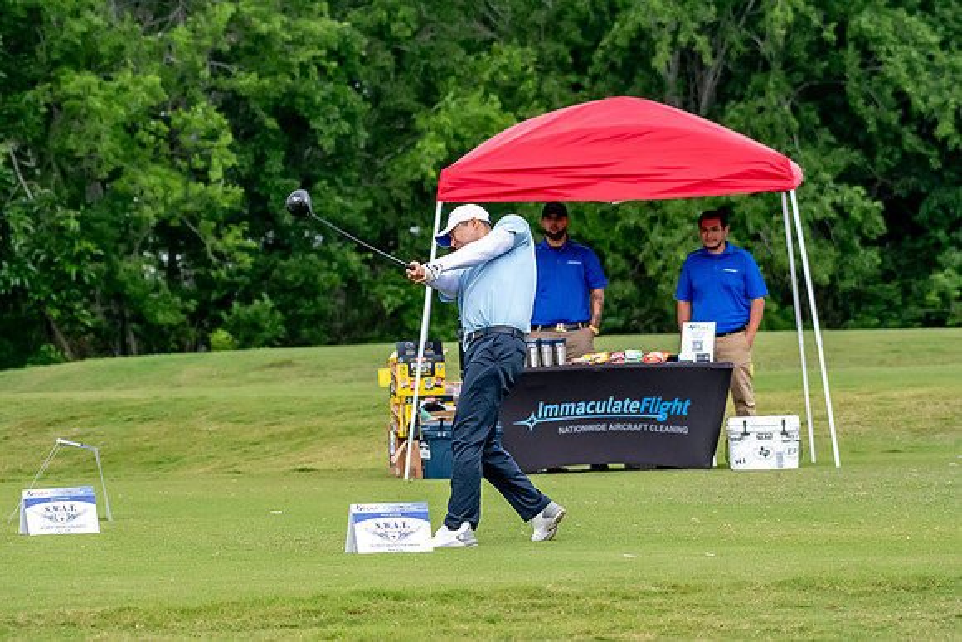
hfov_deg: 6.9
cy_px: 321
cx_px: 481
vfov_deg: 4.6
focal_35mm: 300
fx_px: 8018
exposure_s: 1/2000
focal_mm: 200
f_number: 5.6
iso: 2200
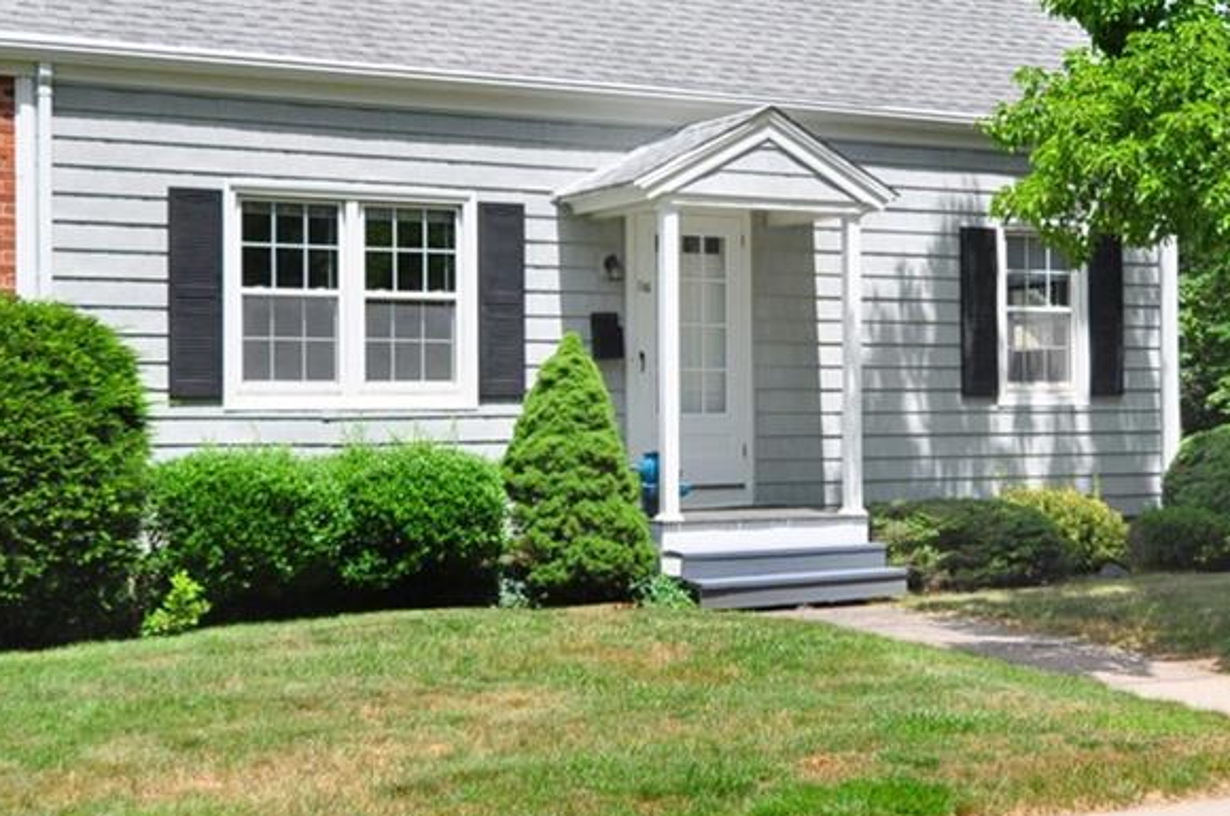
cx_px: 736
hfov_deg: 37.4
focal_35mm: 53
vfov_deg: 25.3
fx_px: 1808
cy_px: 244
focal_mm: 20
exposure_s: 1/800
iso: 400
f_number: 8
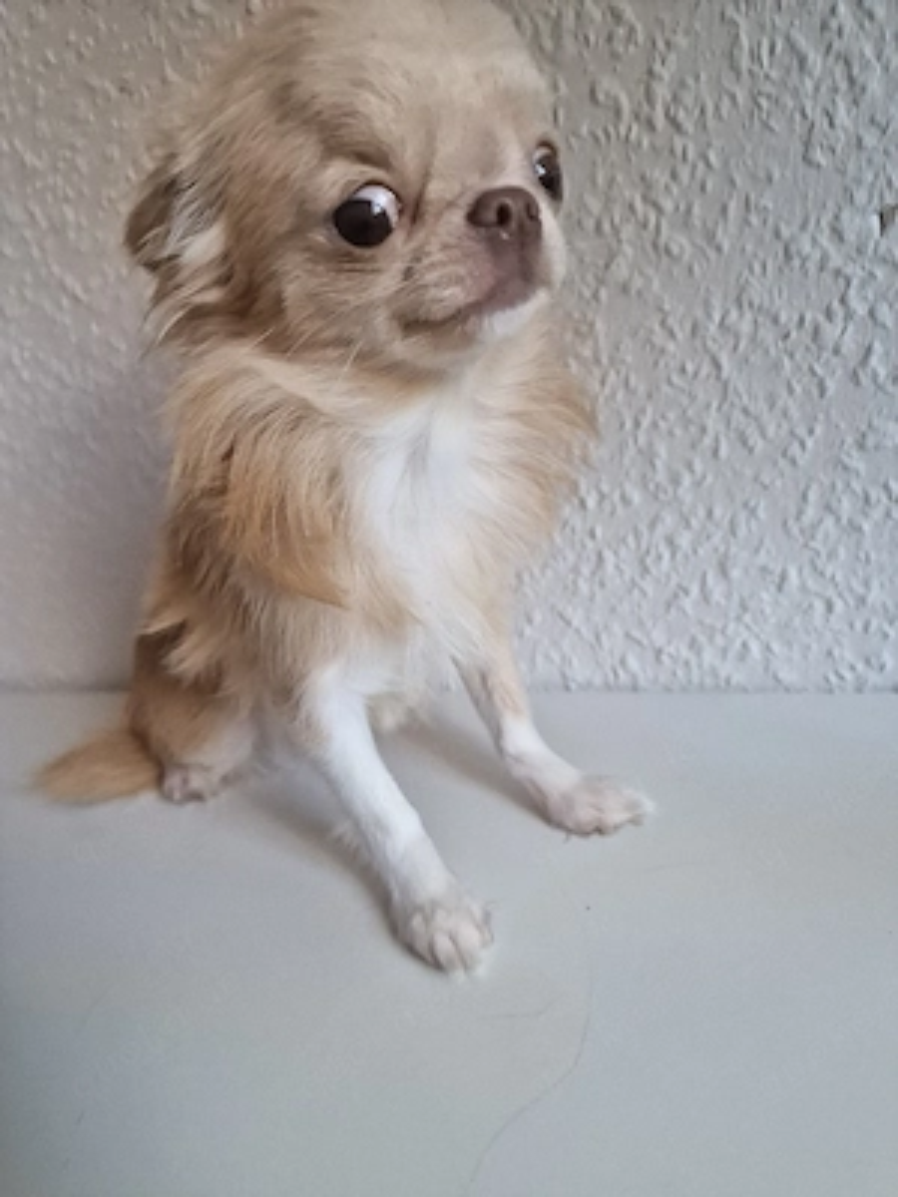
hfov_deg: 58.9
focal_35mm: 23
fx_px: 796
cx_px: 449
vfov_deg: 73.9
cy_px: 598
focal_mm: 6.4
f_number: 1.8
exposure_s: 1/120
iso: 320
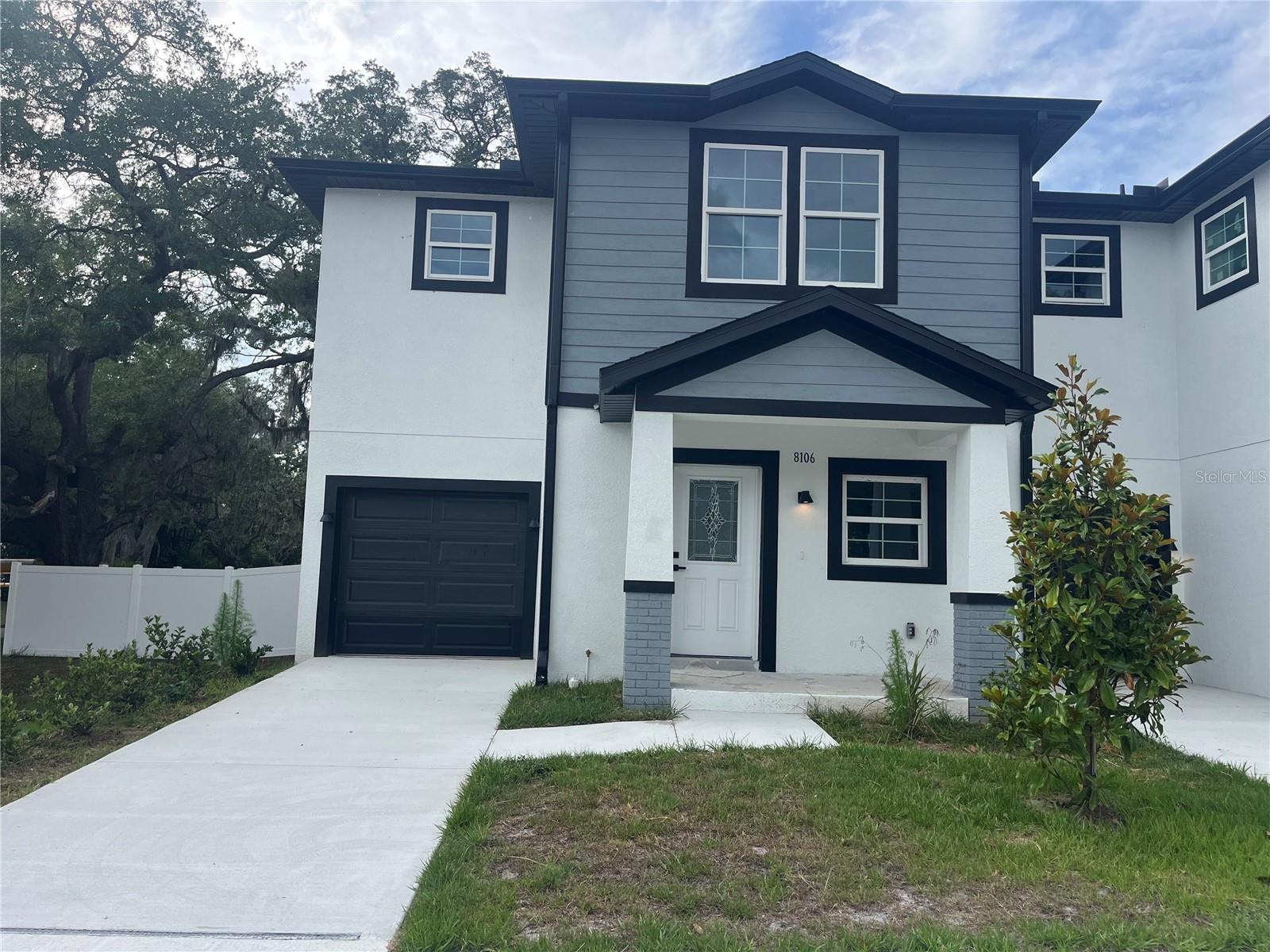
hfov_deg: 67.3
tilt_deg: +6.2
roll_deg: -2.0
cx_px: 635
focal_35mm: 26
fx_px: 954
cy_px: 476
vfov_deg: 53.1
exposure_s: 1/1517
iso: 50
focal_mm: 5.1
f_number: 1.6
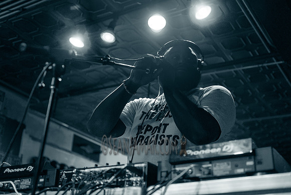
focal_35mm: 49
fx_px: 399
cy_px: 98
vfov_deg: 27.5
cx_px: 144
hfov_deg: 40.0
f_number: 2.8
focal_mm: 44
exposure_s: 1/250
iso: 4000
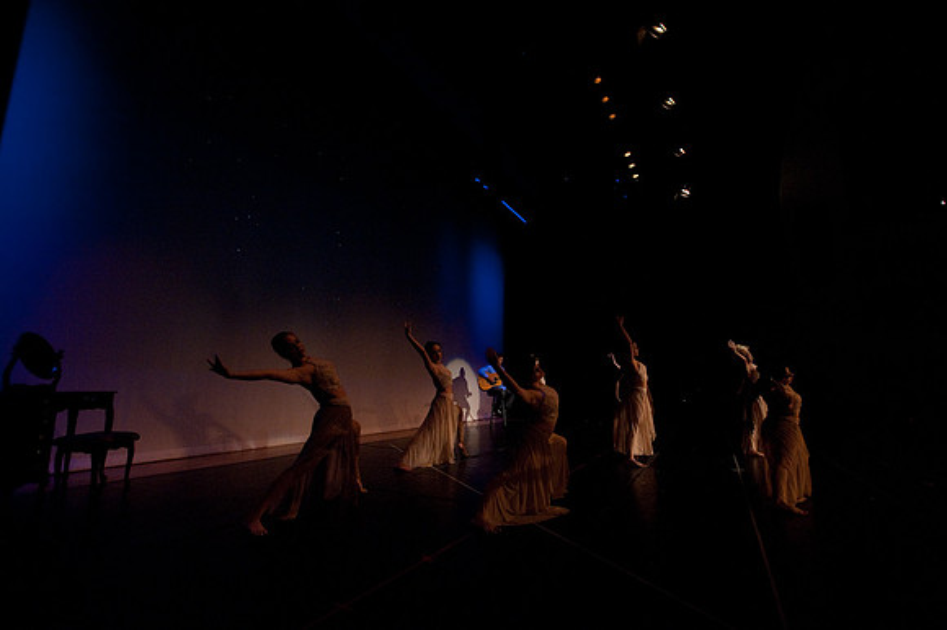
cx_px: 474
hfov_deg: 93.3
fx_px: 447
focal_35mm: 17
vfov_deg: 70.4
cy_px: 315
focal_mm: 17
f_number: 4
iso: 3200
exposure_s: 1/200
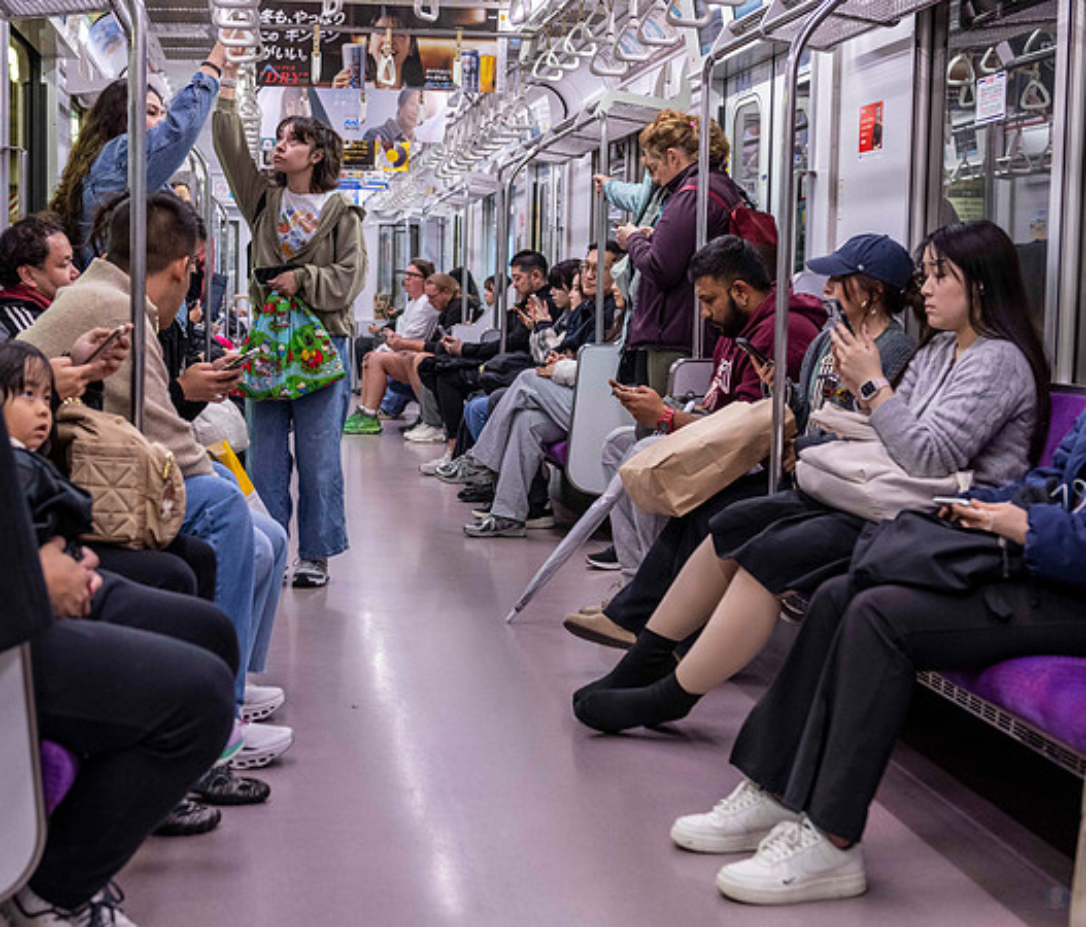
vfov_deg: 29.9
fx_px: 1737
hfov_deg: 34.7
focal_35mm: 53
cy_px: 431
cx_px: 480
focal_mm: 42
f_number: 4
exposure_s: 1/100
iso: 1250
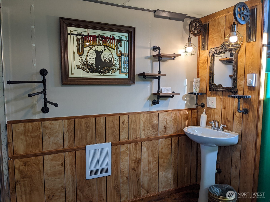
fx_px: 211
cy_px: 101
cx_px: 135
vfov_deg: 51.4
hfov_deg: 65.3
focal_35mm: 27
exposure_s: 1/208
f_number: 1.73
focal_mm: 4.38
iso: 39
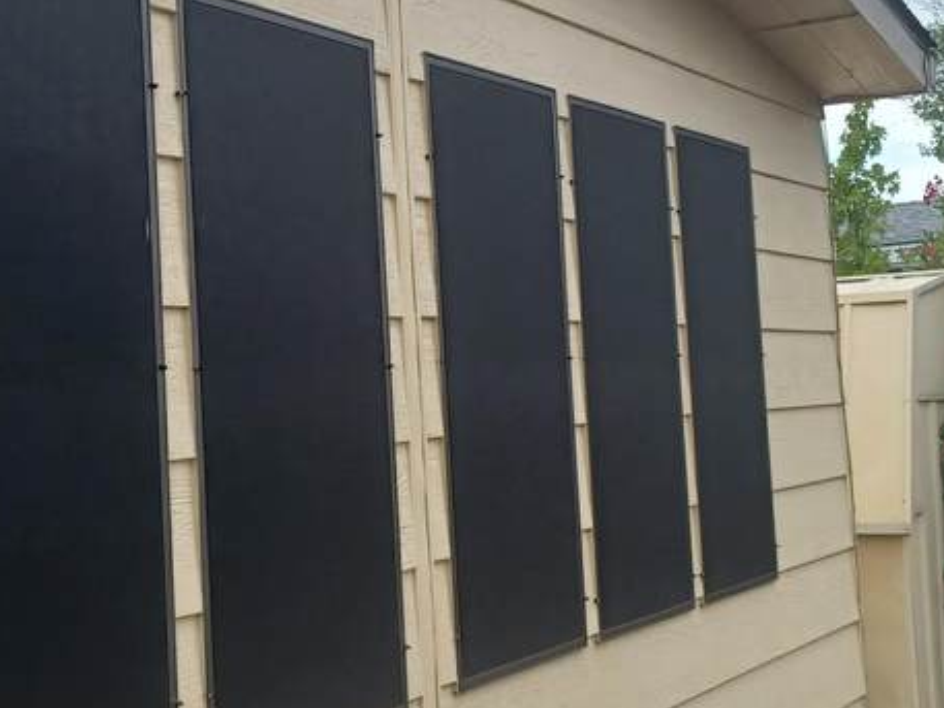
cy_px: 262
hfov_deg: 27.7
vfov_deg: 21.0
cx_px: 374
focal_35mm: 70
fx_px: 1909
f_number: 1.8
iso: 32
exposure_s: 1/197
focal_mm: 4.6
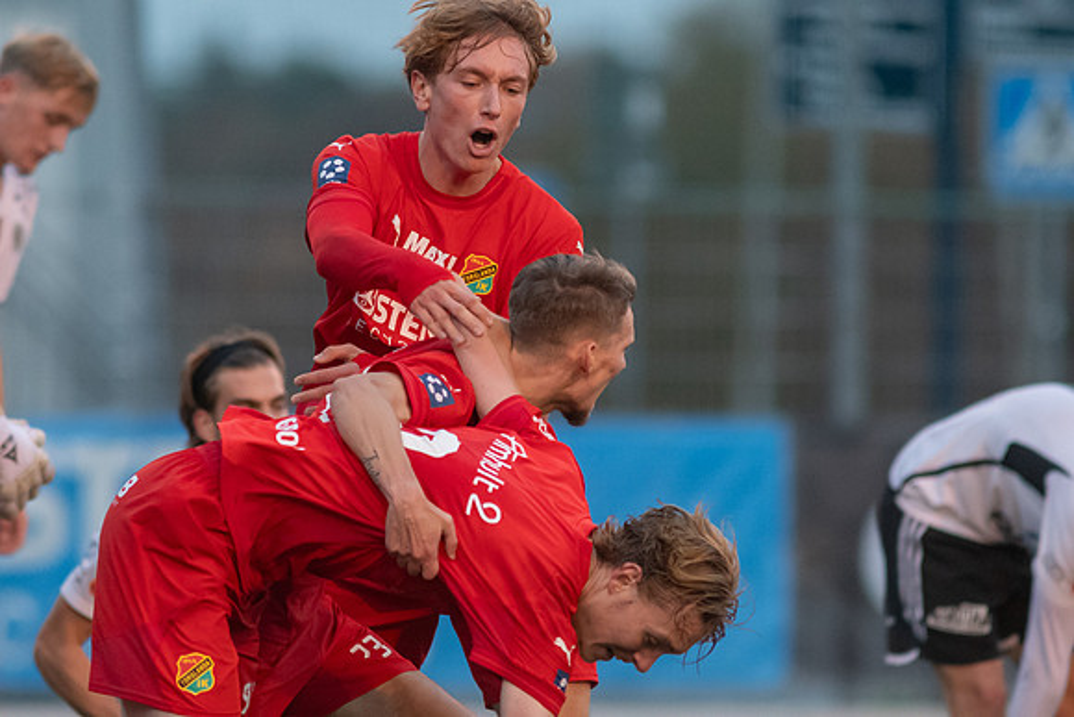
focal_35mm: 600
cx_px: 537
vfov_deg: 2.3
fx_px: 17903
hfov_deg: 3.4
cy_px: 358
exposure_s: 1/1000
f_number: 3.2
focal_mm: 300
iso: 5000
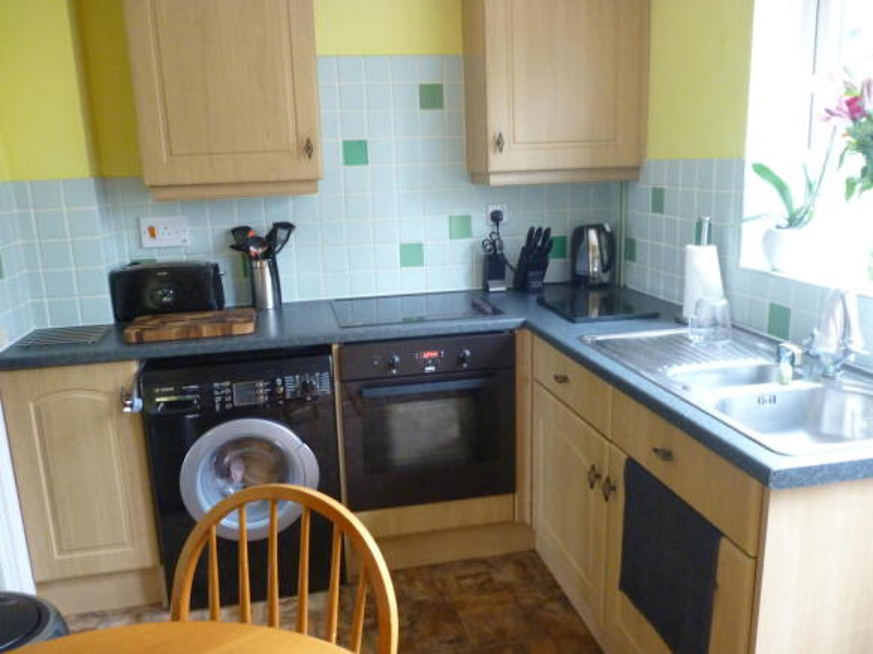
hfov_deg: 63.5
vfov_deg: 49.7
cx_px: 436
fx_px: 706
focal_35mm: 28
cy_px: 327
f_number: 3.1
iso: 400
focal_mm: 5
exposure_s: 1/5
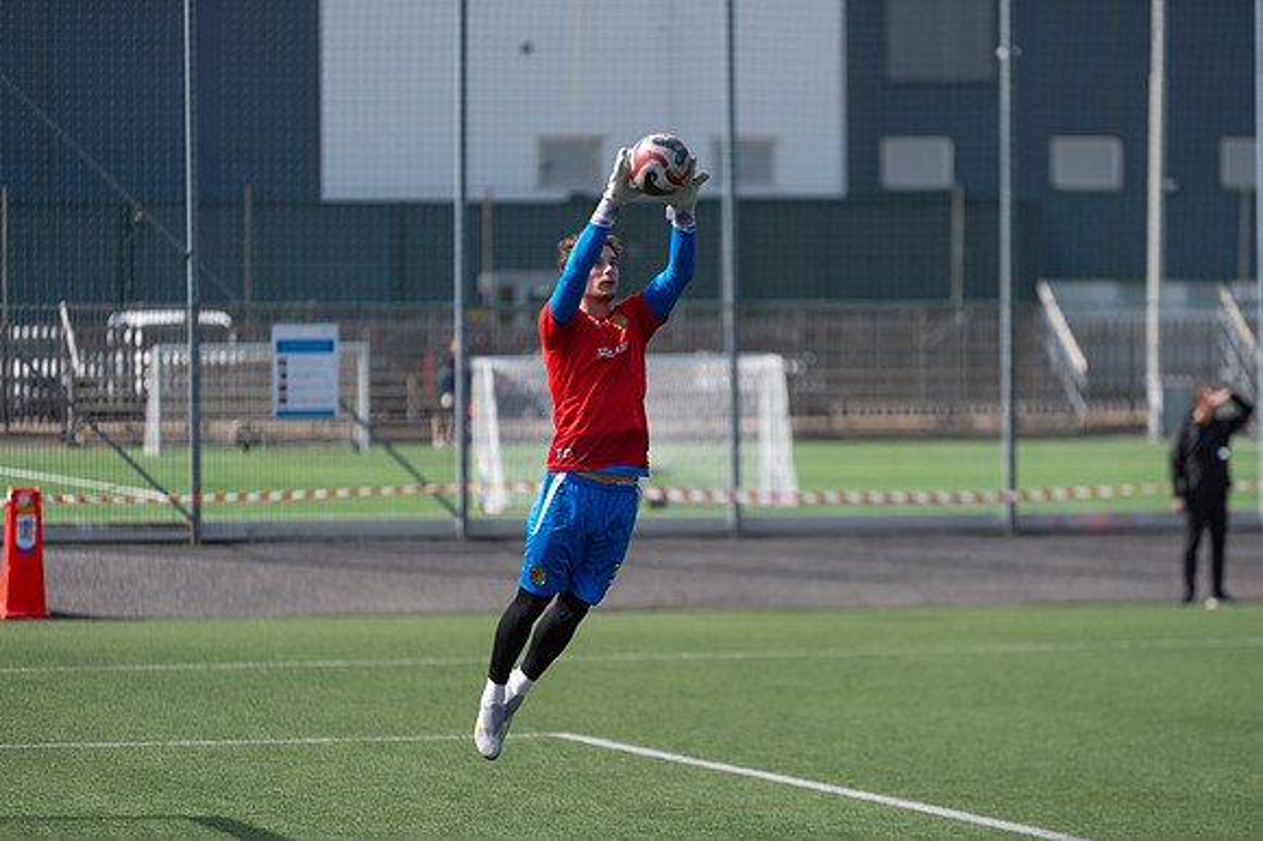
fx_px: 7012
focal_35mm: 200
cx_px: 632
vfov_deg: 6.9
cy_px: 420
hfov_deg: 10.3
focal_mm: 200
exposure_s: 1/1600
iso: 125
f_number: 3.2
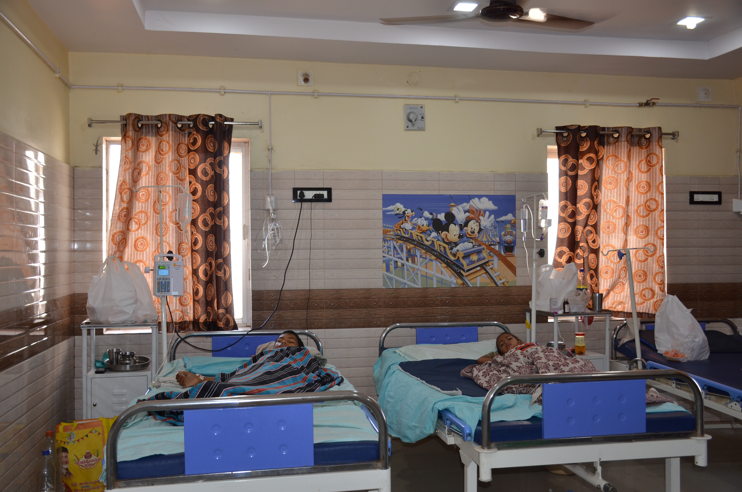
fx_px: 710
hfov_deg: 55.2
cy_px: 246
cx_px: 371
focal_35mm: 34
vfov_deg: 38.2
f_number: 3.8
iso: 400
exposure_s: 1/100
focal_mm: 23
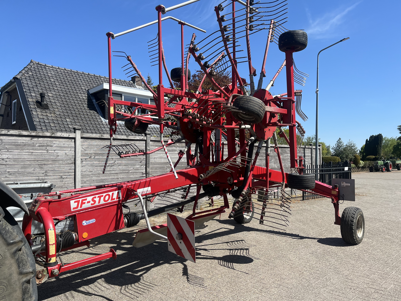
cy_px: 150
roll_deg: -0.3
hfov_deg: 67.3
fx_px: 301
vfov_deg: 53.1
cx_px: 200
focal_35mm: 26
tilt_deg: +1.6
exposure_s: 1/2825
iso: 50
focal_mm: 5.1
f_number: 1.6
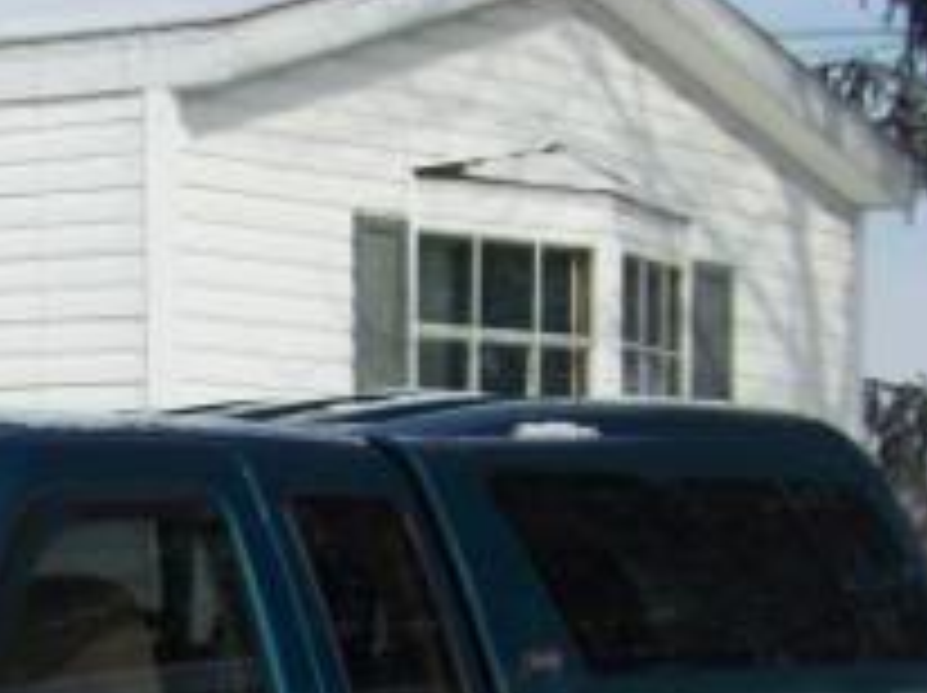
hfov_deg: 11.7
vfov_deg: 8.8
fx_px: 4467
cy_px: 855
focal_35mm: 167
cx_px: -81
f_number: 4
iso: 66
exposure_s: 1/1000
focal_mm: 6.75
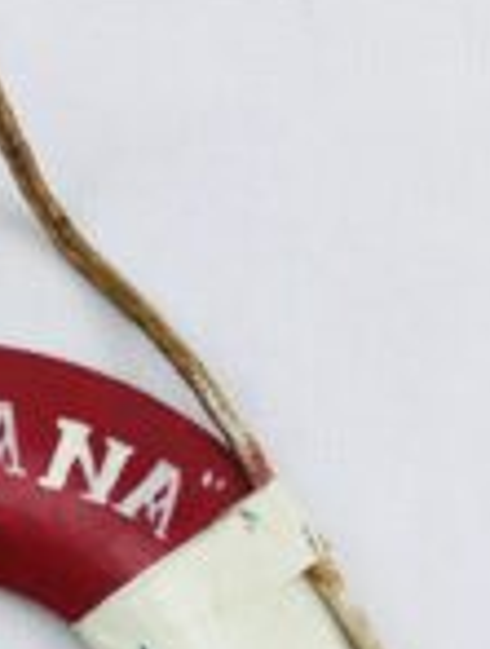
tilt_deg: -86.2
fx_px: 1428
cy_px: 711
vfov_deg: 24.0
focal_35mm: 76
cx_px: -119
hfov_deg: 18.3
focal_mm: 3.99
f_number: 1.8
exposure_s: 1/100
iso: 25
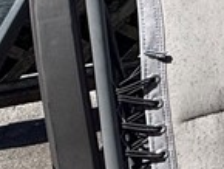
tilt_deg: -21.1
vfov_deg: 14.5
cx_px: 590
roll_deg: -2.6
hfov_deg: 12.9
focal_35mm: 99
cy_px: -37
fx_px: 641
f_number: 2.2
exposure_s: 1/1901
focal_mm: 2.22
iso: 50
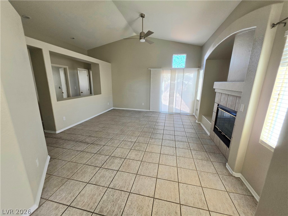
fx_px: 108
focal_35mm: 13
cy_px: 108
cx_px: 144
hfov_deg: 106.2
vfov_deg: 89.9
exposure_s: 1/120
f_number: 1.9
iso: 64
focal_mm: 2.2
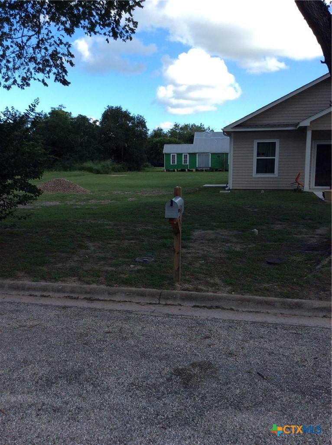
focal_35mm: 32
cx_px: 166
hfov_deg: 44.0
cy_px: 222
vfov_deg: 56.9
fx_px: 410
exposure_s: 1/689
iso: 32
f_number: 2.4
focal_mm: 3.3
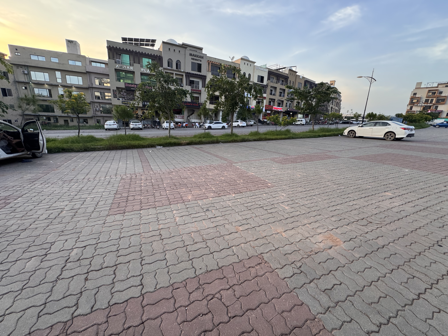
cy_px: 168
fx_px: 181
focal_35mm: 14
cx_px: 224
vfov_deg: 85.7
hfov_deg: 102.1
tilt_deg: -13.6
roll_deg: -1.0
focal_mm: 2.22
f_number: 2.2
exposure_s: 1/99
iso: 125
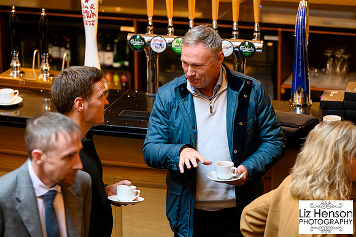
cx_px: 178
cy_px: 118
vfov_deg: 9.8
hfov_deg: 14.7
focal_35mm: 140
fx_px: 1384
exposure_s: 1/160
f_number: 4
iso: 10000
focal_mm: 140
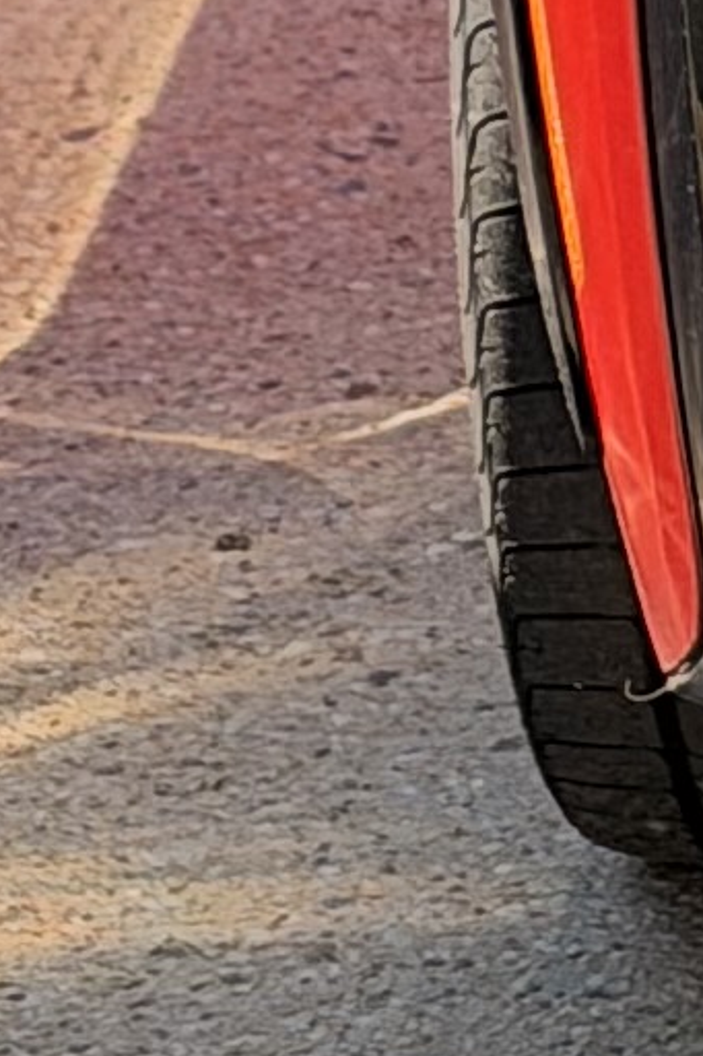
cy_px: -969
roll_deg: -0.1
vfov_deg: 5.2
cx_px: 3006
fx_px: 11519
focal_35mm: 393
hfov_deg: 3.3
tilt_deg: -11.1
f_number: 1.78
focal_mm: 6.76
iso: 100
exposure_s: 1/1000
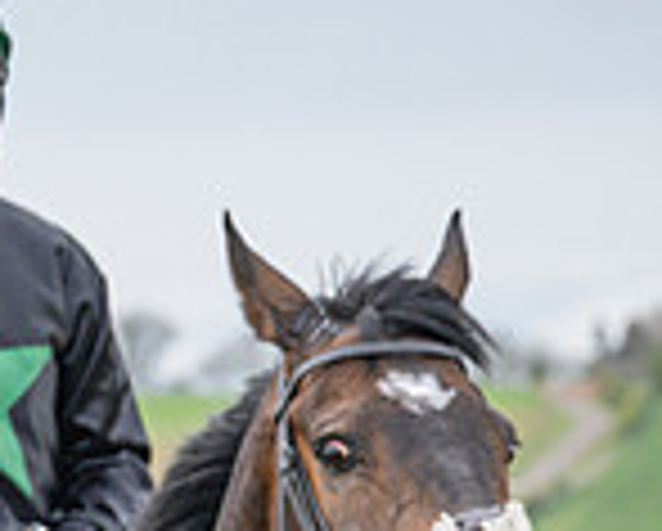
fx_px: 8887
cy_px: 760
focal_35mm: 453
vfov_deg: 3.4
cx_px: 243
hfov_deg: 4.3
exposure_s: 1/800
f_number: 4
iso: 200
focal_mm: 70
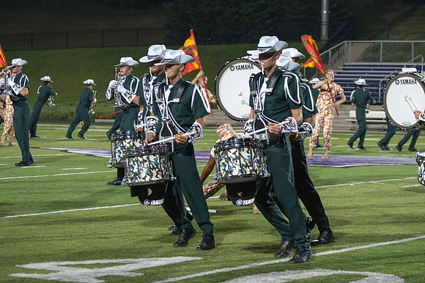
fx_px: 1533
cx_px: 254
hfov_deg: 15.8
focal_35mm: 130
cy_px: 84
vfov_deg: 10.5
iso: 2000
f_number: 4.5
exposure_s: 1/160
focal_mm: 86
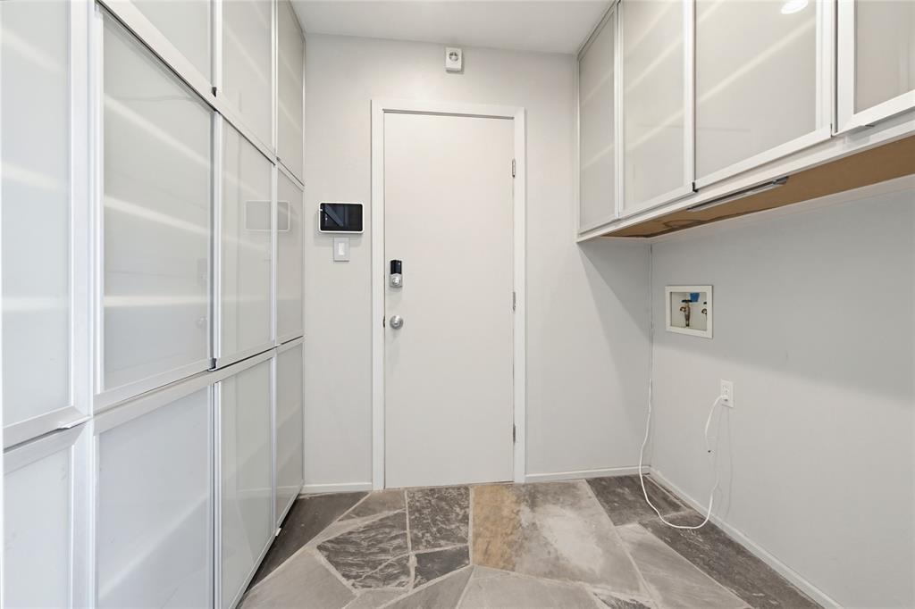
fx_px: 381
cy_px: 304
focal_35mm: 15
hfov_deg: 100.4
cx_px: 458
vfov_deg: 77.3
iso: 200
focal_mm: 10
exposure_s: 1.3
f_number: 11
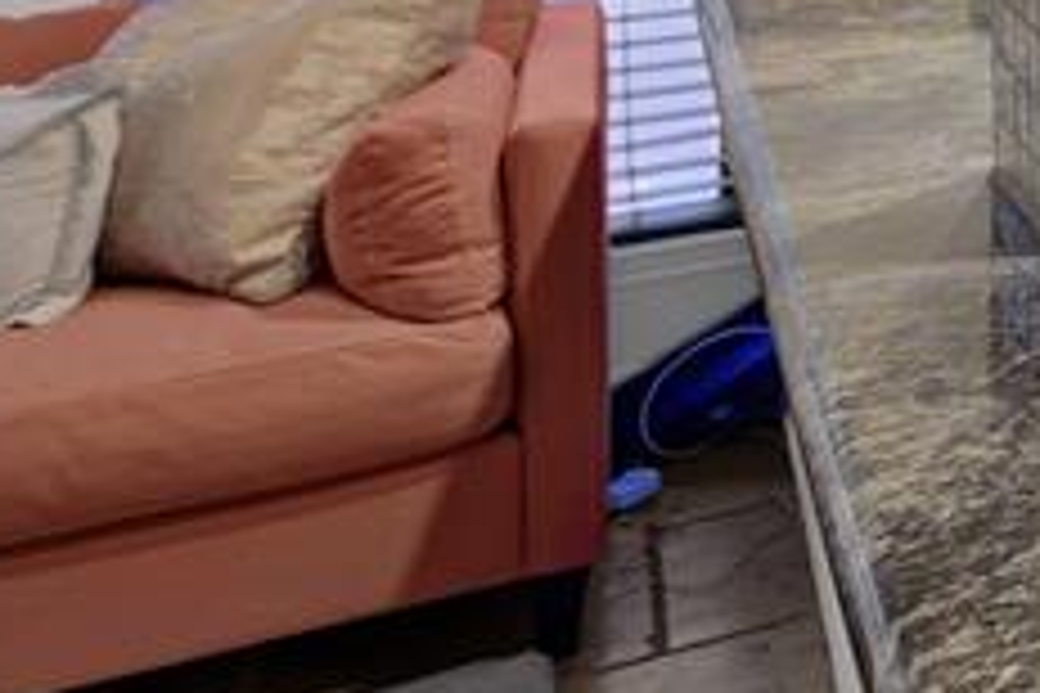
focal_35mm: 62
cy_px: -351
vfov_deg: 19.2
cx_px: 2175
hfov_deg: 18.2
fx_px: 1791
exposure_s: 1/1.25
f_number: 8
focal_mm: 14
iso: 100
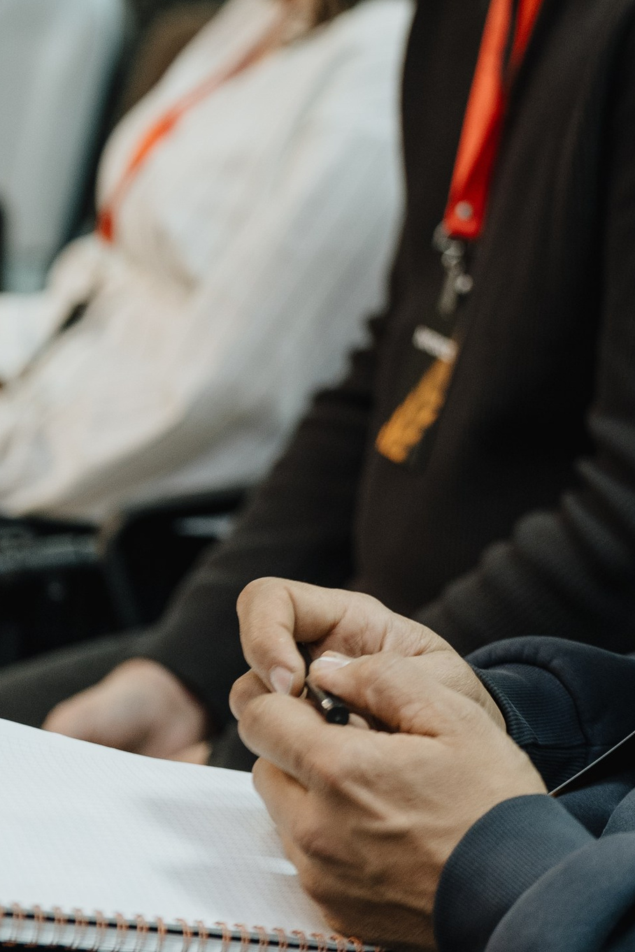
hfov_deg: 9.6
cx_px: 699
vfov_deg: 14.4
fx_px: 3730
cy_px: 62
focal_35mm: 141
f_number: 2
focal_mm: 50
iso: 640
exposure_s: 1/125
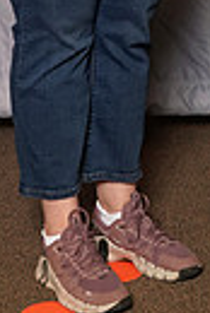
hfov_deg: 8.2
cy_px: -219
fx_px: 1449
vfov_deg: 11.6
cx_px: 222
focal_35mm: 166
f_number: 9
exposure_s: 1/125
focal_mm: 32
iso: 800
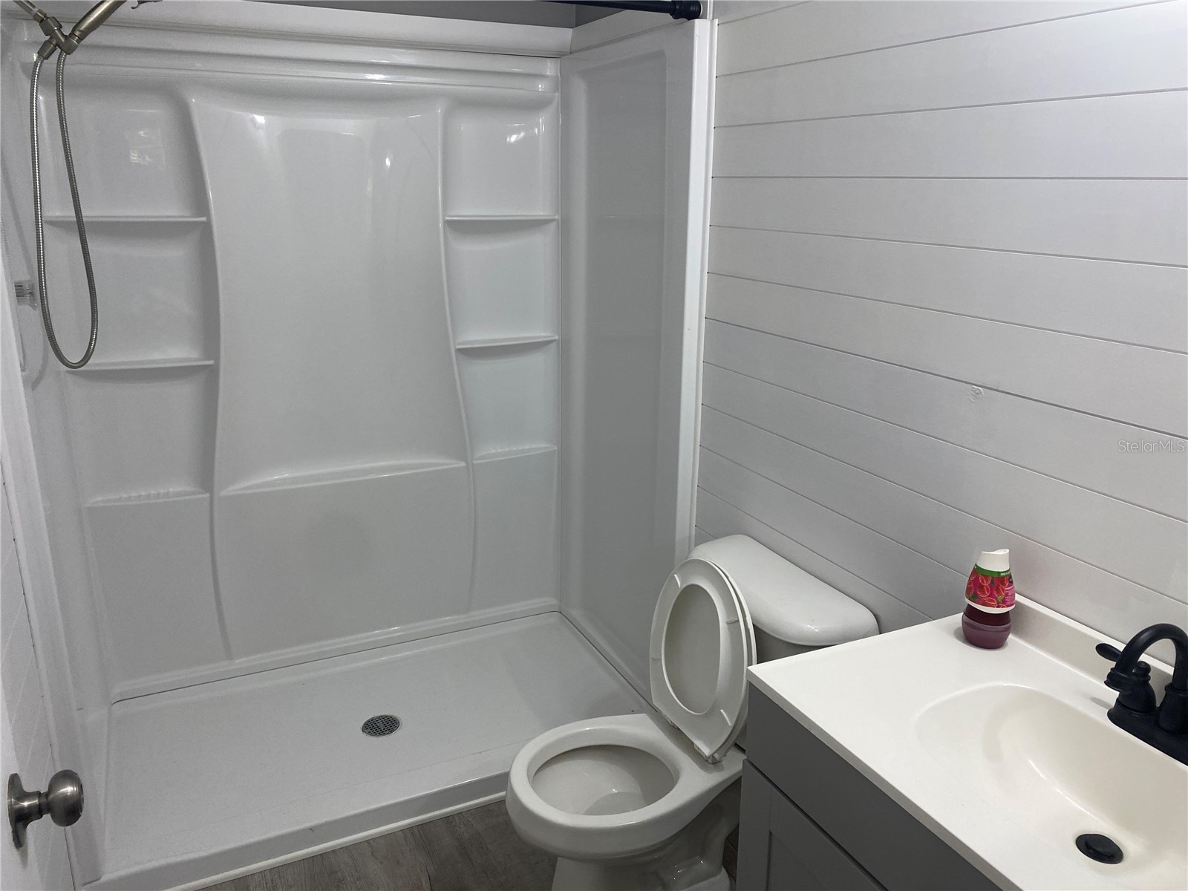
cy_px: 446
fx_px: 892
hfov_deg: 67.3
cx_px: 594
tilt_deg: -17.3
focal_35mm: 26
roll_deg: +0.2
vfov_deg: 53.1
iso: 80
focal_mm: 4.25
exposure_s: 1/120
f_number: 1.8
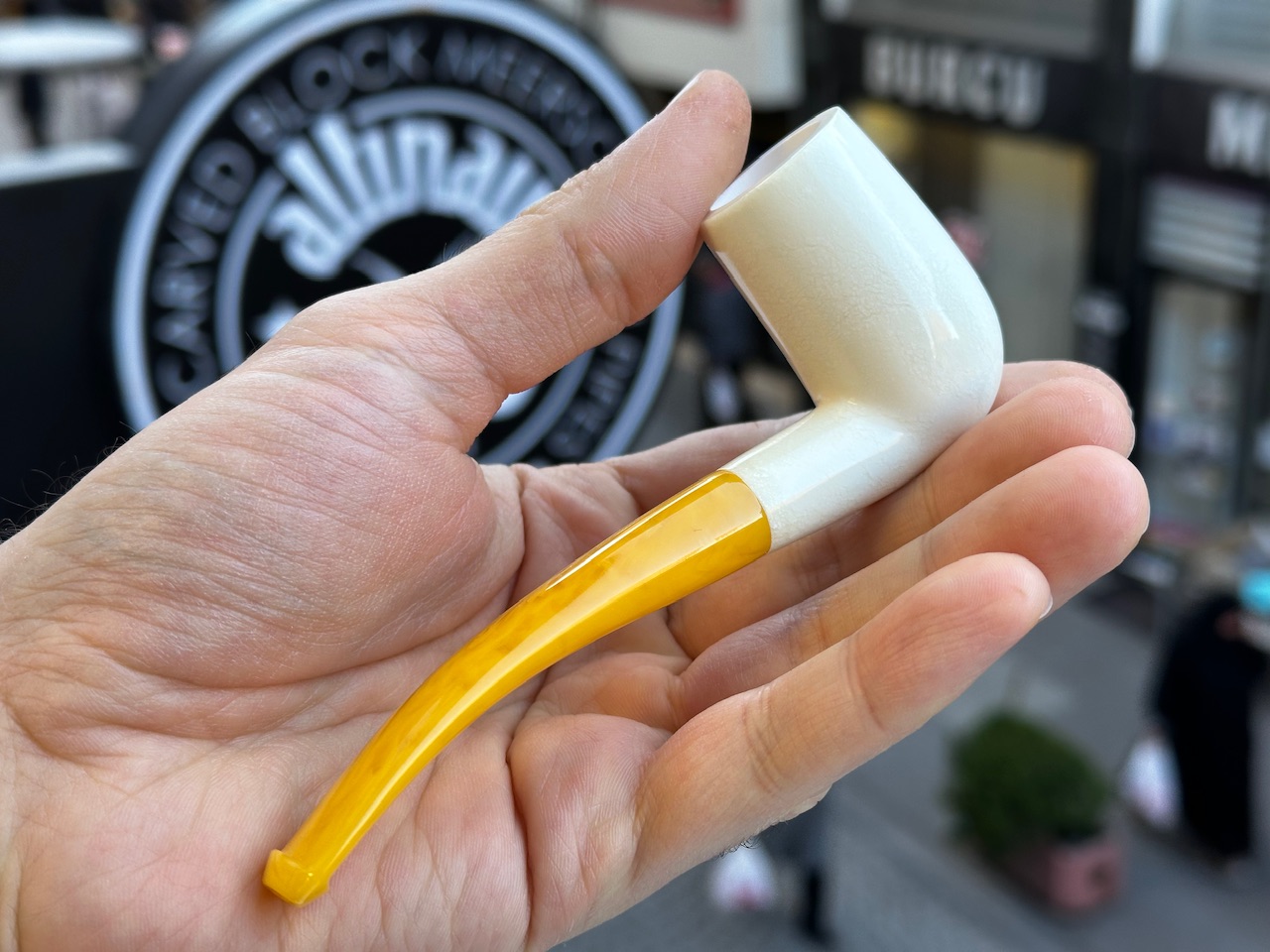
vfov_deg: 30.3
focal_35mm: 48
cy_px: 476
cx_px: 635
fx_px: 1761
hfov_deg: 39.7
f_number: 1.78
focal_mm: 6.86
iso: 40
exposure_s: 1/102
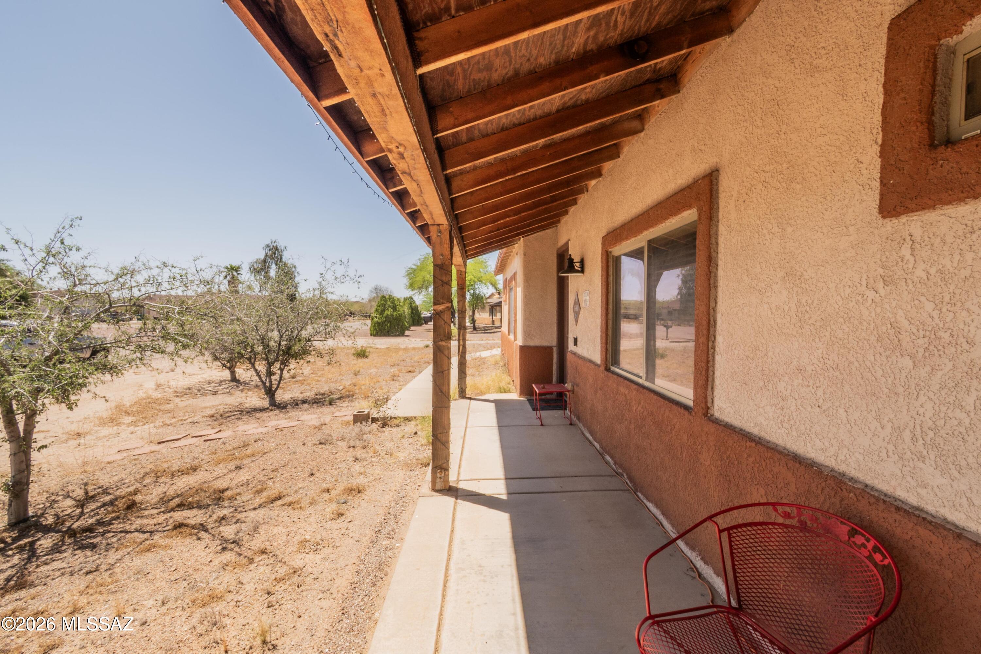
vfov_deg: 77.3
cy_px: 327
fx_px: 409
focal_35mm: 15
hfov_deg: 100.4
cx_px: 490
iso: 200
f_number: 22
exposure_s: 1/40
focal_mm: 10
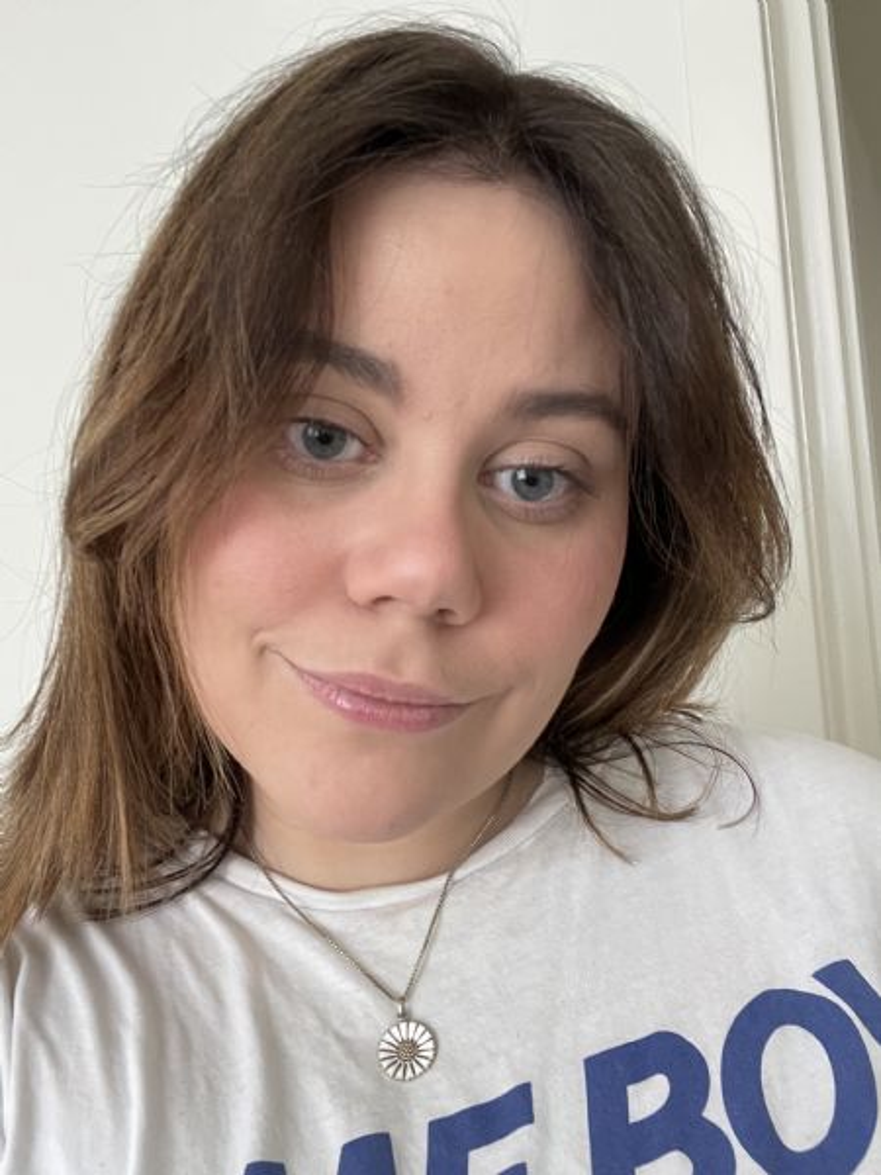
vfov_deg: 60.0
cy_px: 588
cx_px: 440
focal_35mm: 30
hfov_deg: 46.8
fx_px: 1018
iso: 200
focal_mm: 2.71
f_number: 2.2
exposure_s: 1/60
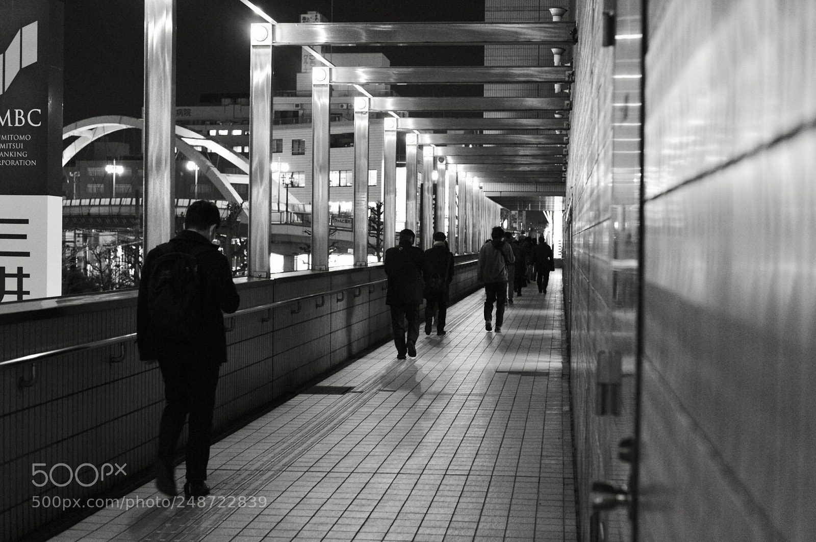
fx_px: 1132
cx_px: 408
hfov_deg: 39.6
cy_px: 271
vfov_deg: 26.9
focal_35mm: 50
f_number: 4
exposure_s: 1/50
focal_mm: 50
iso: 4000
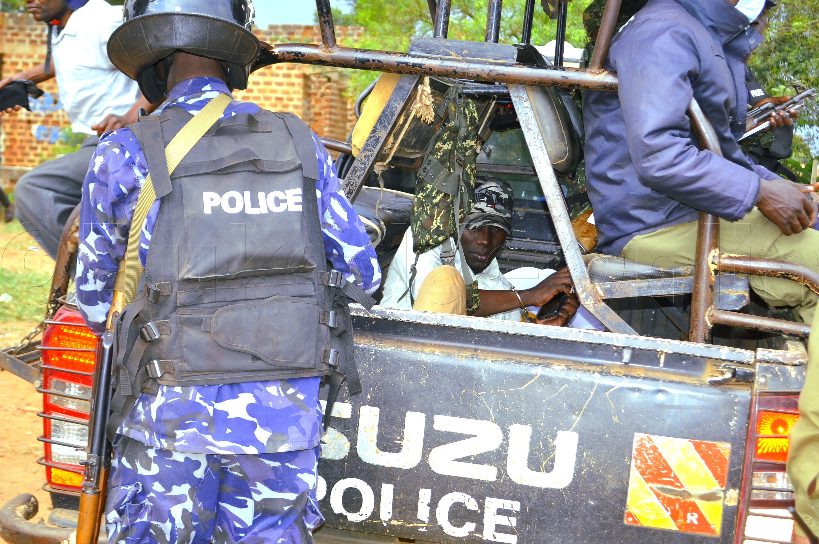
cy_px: 264
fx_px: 1568
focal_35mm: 69
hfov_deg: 29.3
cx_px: 440
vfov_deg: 19.7
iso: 400
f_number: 5.3
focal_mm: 42
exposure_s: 1/200
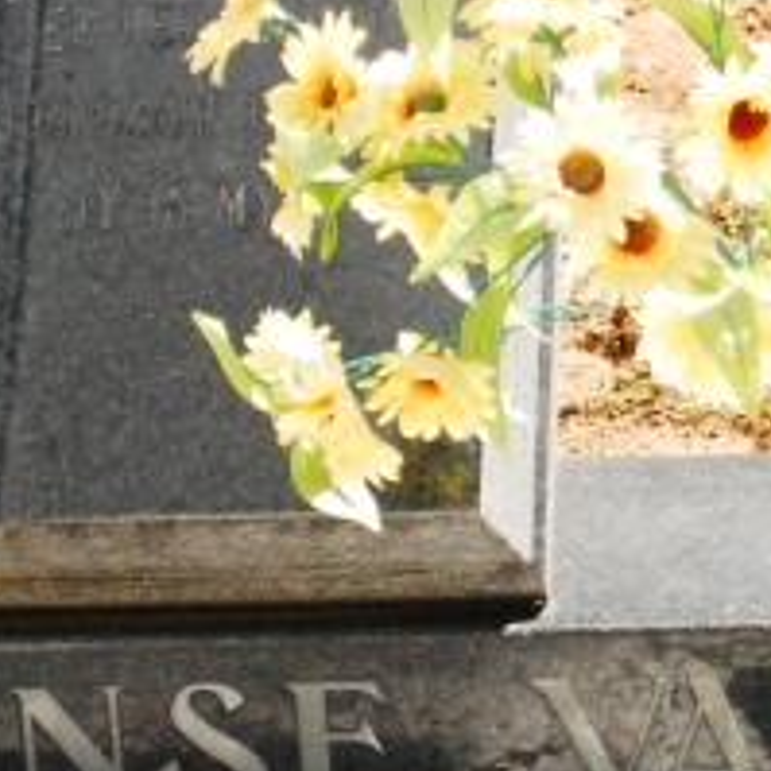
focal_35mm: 276
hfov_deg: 6.3
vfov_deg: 6.3
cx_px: 1085
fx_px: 6955
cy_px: 192
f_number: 5.3
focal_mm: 42
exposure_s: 1/4000
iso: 1600
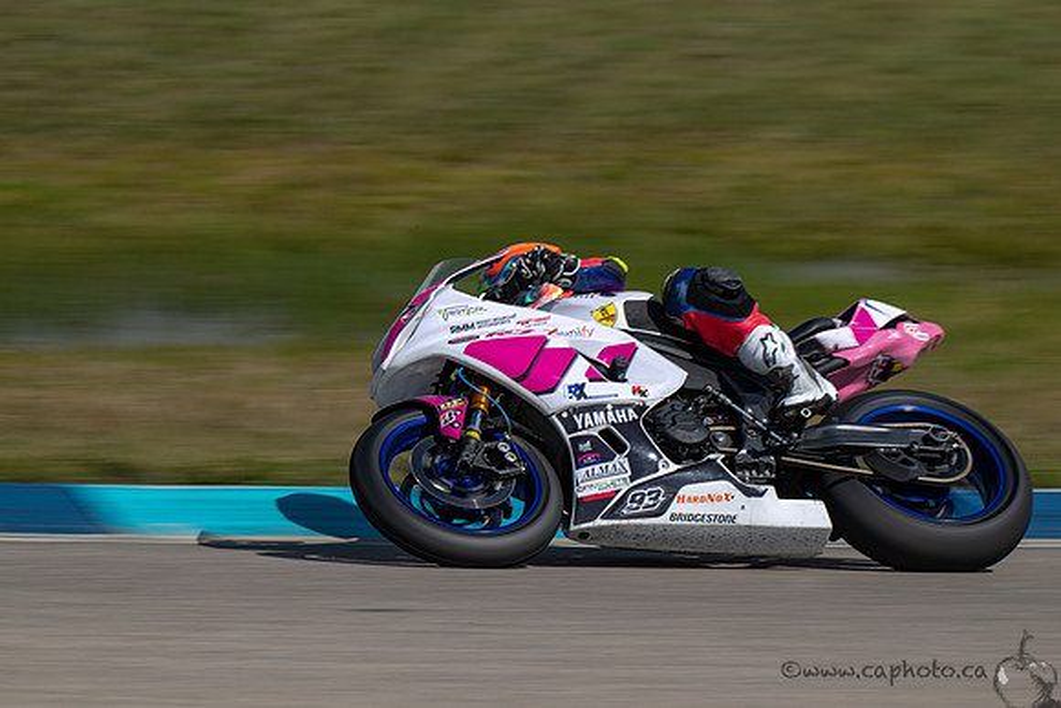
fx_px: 11791
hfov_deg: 5.2
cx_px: 530
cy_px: 354
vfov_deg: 3.4
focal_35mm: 400
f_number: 16
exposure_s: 1/160
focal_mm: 400
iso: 72
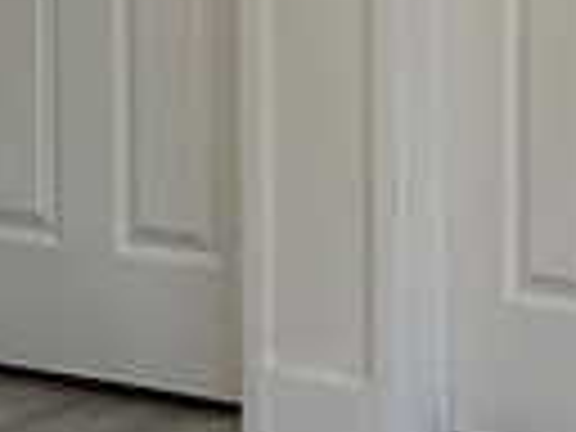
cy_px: -504
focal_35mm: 192
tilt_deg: -3.1
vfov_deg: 7.4
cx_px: 963
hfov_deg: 9.9
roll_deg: +0.4
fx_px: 3195
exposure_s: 1/120
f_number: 1.78
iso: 125
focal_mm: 6.86
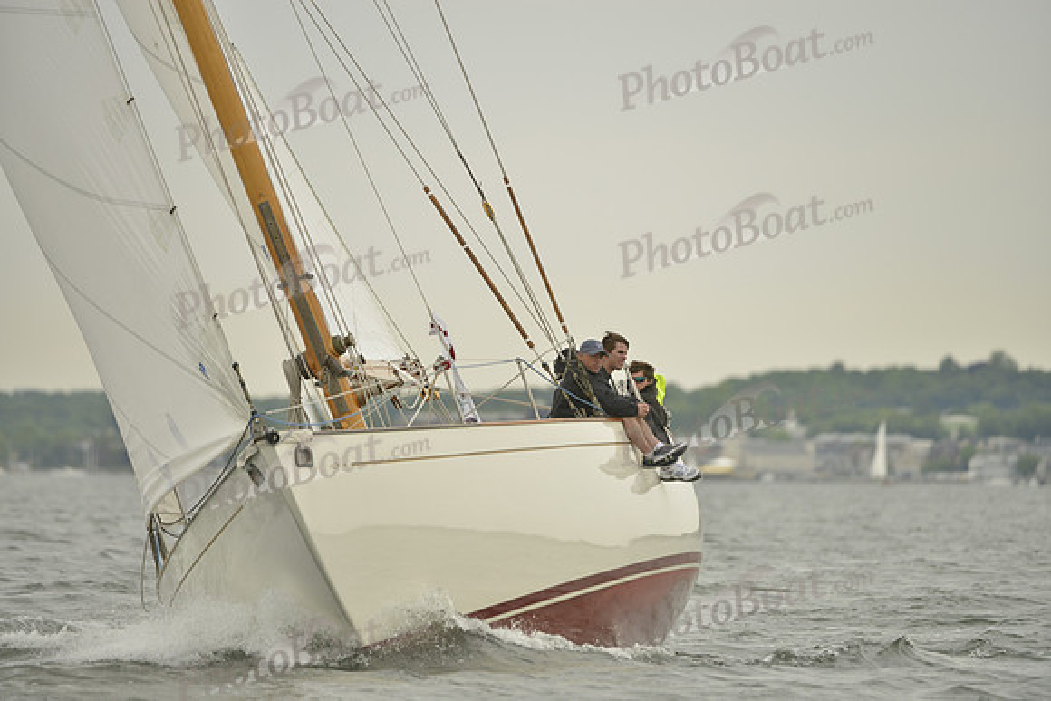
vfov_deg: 3.8
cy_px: 350
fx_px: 10512
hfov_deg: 5.7
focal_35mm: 360
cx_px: 526
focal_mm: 360
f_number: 4
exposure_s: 1/800
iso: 400
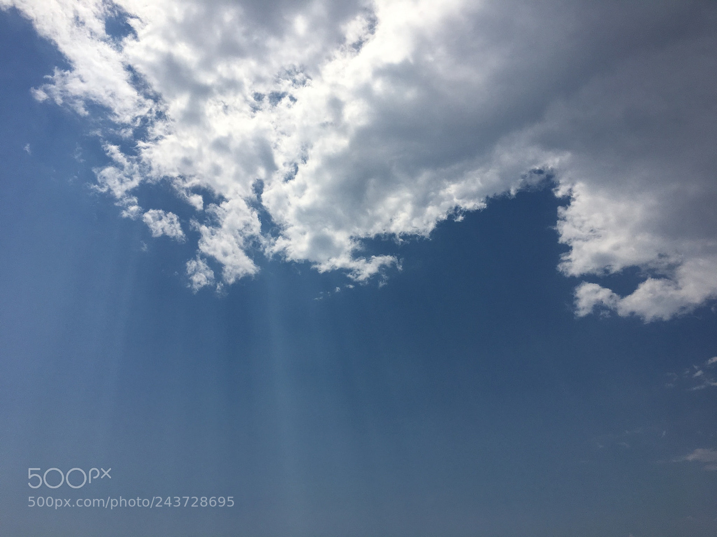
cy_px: 268
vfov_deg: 48.2
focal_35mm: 29
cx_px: 358
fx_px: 601
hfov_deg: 61.7
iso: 25
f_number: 2.2
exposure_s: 1/7692
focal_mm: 4.15
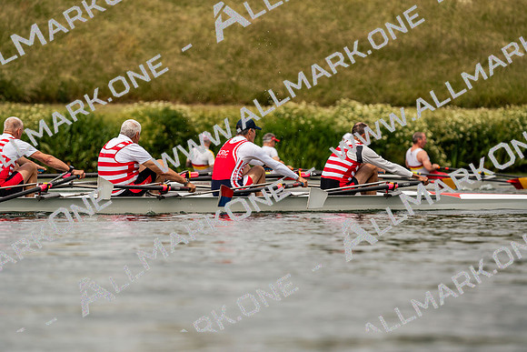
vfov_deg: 3.5
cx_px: 264
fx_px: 5725
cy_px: 176
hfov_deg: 5.3
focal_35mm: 391
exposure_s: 1/2000
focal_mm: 391
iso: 160
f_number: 6.3
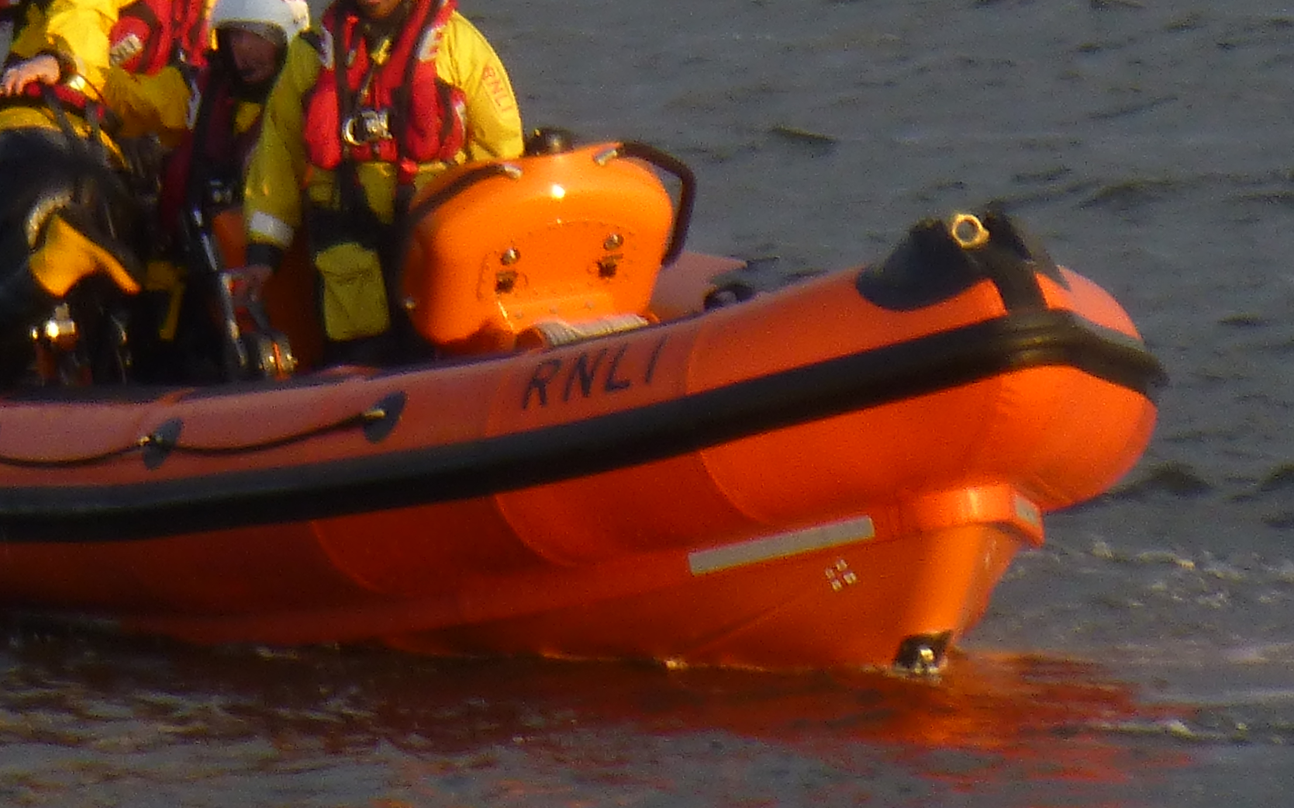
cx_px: 183
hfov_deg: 1.2
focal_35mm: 1713
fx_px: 60409
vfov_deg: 0.8
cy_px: 138
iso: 125
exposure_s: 1/125
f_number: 6.4
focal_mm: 86
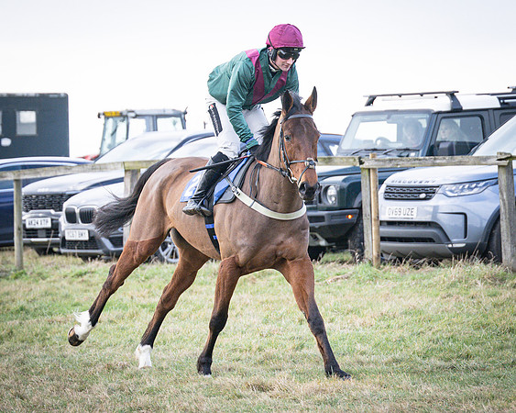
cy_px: 200
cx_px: 282
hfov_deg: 8.7
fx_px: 3408
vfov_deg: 6.9
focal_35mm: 223
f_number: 2.8
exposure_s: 1/1600
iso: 400
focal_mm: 82
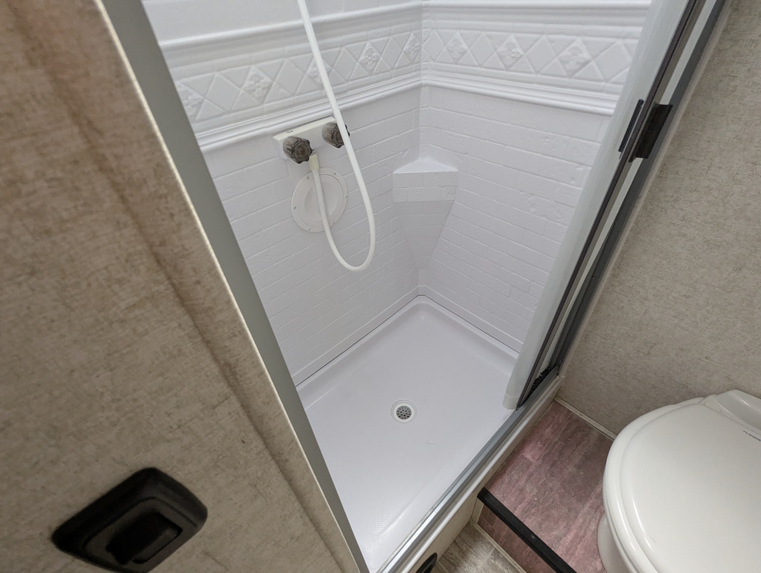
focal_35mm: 16
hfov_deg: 94.4
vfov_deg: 78.2
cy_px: 286
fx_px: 352
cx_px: 380
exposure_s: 1/581
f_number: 2.2
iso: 408
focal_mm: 2.35
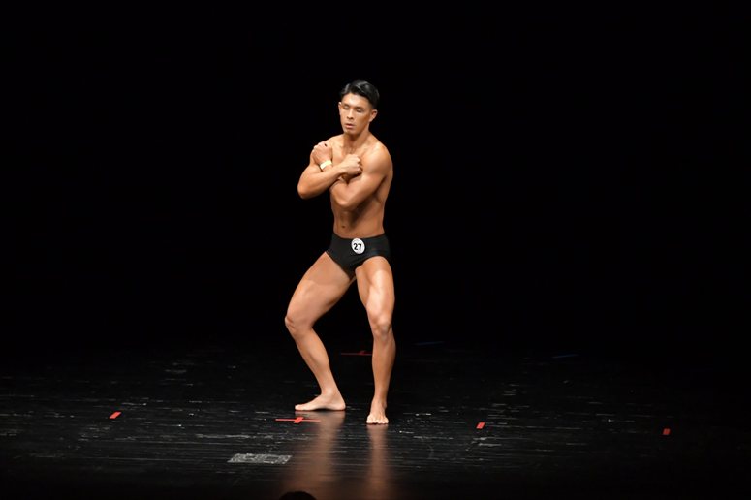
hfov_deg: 9.2
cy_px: 250
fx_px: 4692
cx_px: 376
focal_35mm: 225
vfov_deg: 6.1
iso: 4000
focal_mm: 150
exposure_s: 1/400
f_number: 5.6
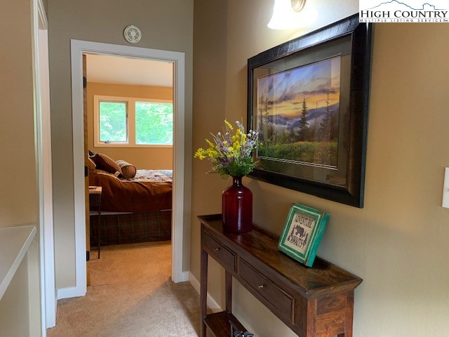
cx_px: 224
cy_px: 168
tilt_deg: -5.9
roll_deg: -1.8
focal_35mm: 26
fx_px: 337
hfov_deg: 67.3
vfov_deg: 53.1
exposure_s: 1/40
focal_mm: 4.25
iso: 400
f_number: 1.8
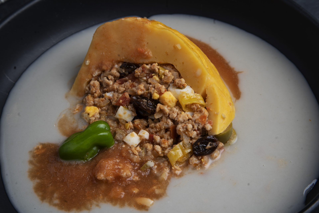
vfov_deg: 18.7
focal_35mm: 73
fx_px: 647
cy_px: 106
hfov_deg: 27.7
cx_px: 160
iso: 100
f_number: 11
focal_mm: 73
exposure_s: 1/160
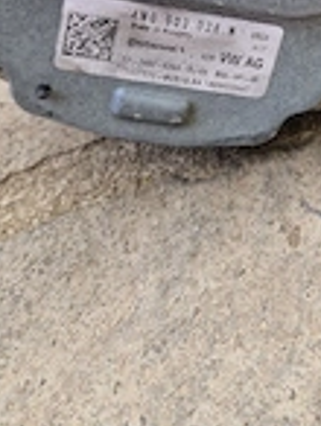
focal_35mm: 63
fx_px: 777
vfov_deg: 28.9
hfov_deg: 22.9
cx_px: 277
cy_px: 9
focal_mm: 5.4
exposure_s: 1/182
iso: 50
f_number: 1.8
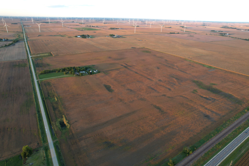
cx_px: 124
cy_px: 83
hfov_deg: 78.6
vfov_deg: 57.2
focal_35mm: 22
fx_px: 152
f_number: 2.8
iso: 100
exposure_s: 1/160
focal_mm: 8.38
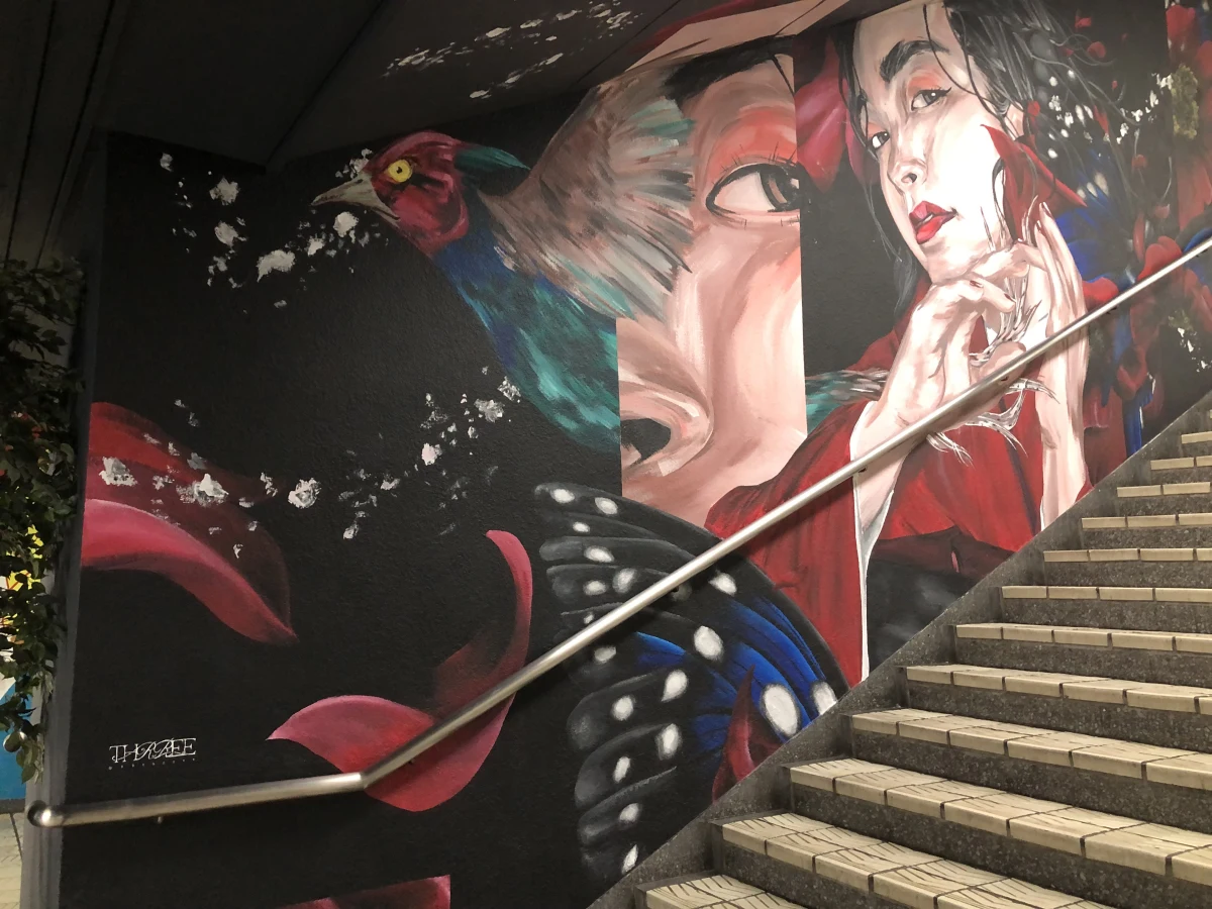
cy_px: 454
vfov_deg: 49.7
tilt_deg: +7.3
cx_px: 606
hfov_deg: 63.4
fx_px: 980
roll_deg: +0.9
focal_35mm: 28
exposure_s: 1/15
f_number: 1.8
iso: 80
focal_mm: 4
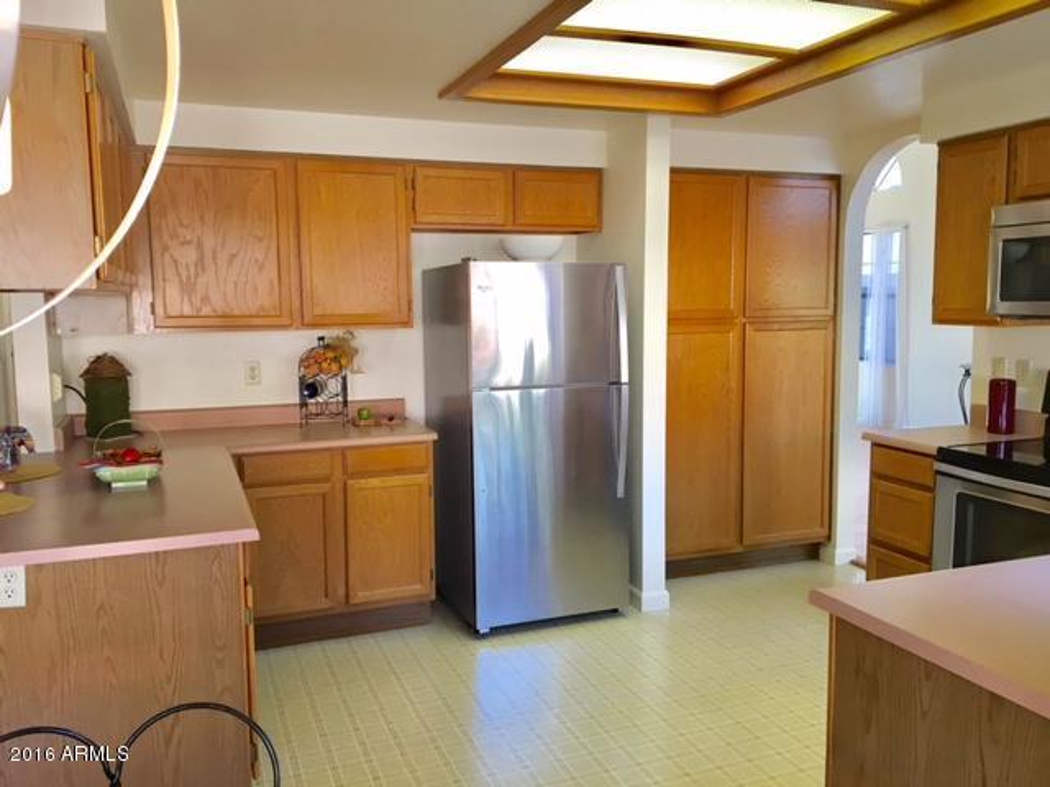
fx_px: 880
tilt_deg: -6.3
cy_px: 394
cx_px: 525
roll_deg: +1.6
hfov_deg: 61.7
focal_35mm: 29
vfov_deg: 48.2
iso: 25
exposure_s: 1/30
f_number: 2.2
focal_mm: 4.15
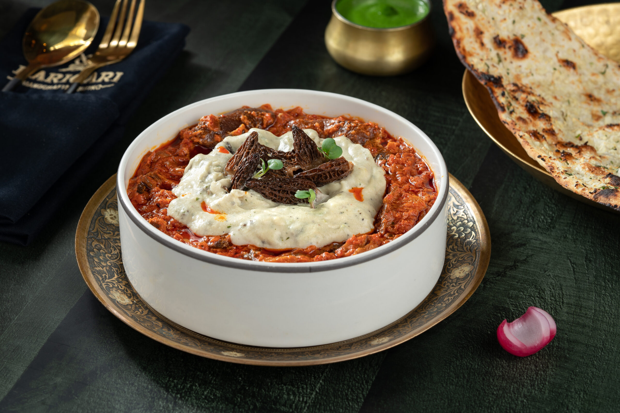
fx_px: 1550
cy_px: 206
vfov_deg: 15.2
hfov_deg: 22.6
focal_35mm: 90
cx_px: 310
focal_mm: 90
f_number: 9
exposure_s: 1/200
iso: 100
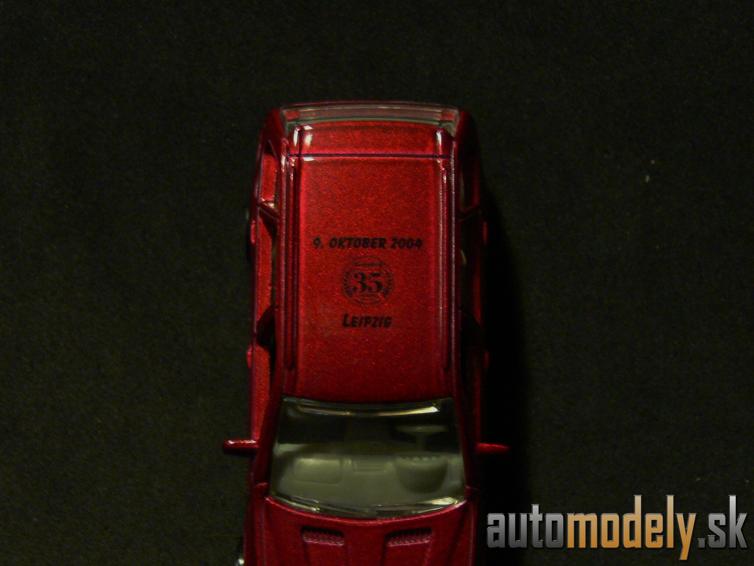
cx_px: 377
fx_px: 1917
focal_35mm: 88
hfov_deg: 22.3
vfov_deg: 16.8
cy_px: 283
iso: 200
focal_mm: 13.2
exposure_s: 1/4
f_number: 3.2
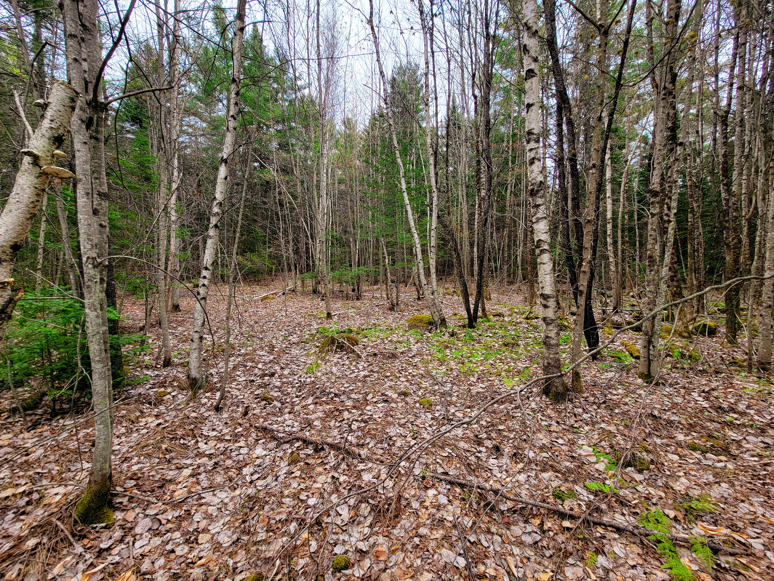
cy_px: 290
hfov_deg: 106.2
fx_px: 291
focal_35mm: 13
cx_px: 387
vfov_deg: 89.9
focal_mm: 2.2
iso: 50
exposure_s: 1/150
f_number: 2.2
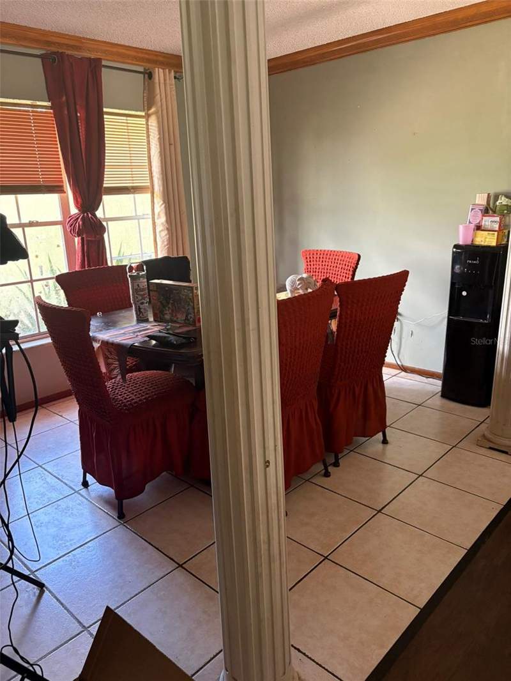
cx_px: 256
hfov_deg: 53.1
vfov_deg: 67.3
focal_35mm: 26
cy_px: 340
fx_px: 512
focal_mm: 5.96
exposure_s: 1/60
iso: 320
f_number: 1.6
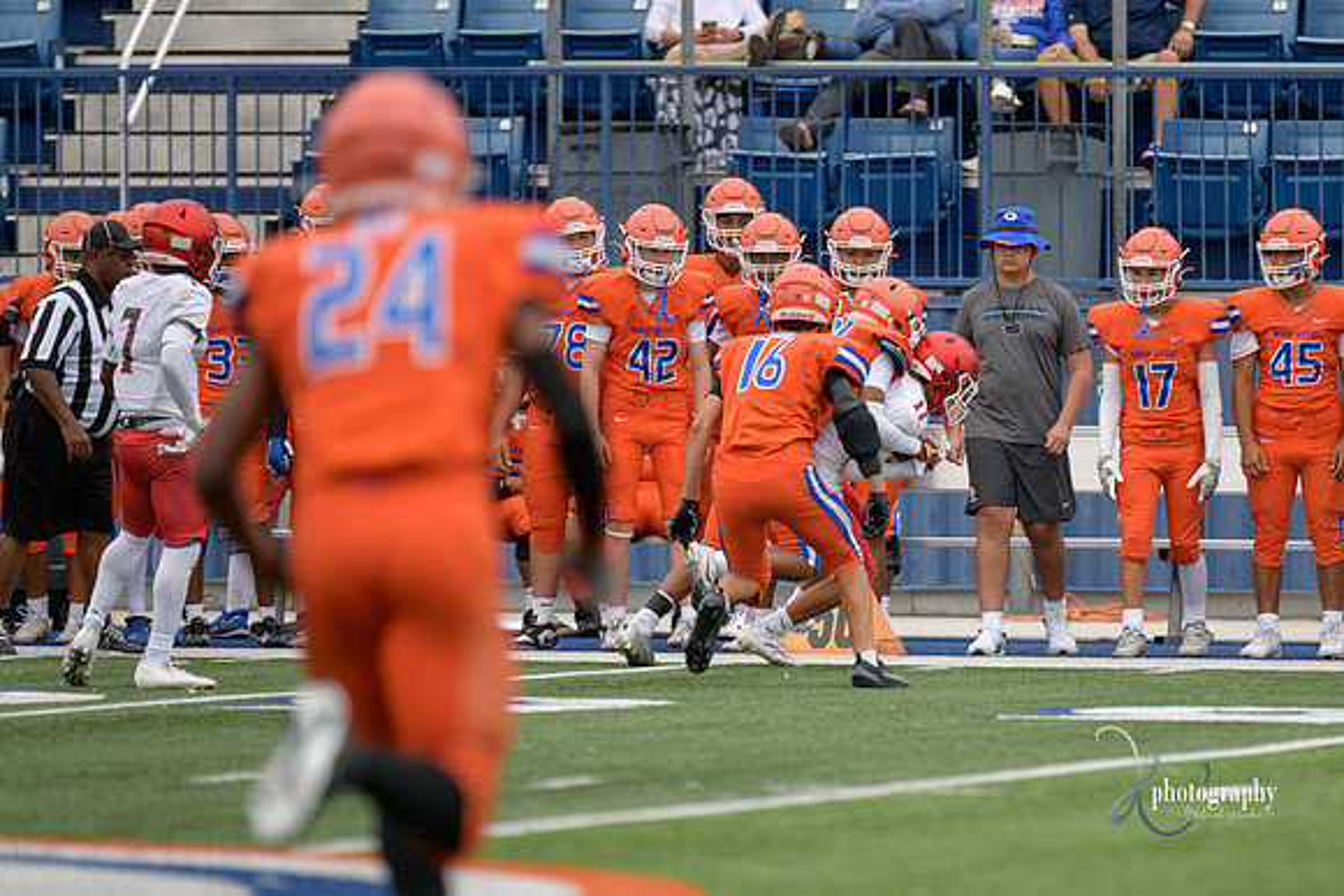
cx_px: 929
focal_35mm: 376
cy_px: 566
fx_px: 14056
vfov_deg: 3.7
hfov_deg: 5.5
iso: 400
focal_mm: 270
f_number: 2.8
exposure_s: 1/800
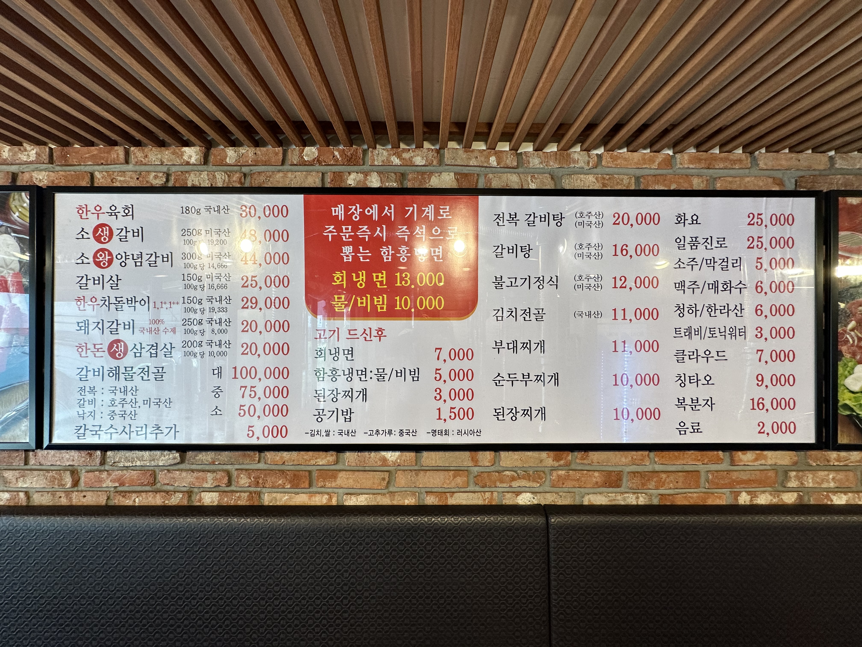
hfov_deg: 102.1
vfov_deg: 85.7
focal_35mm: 14
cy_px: 324
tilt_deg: +0.9
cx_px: 431
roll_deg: -0.2
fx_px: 349
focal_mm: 2.22
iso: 125
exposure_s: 1/120
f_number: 2.2
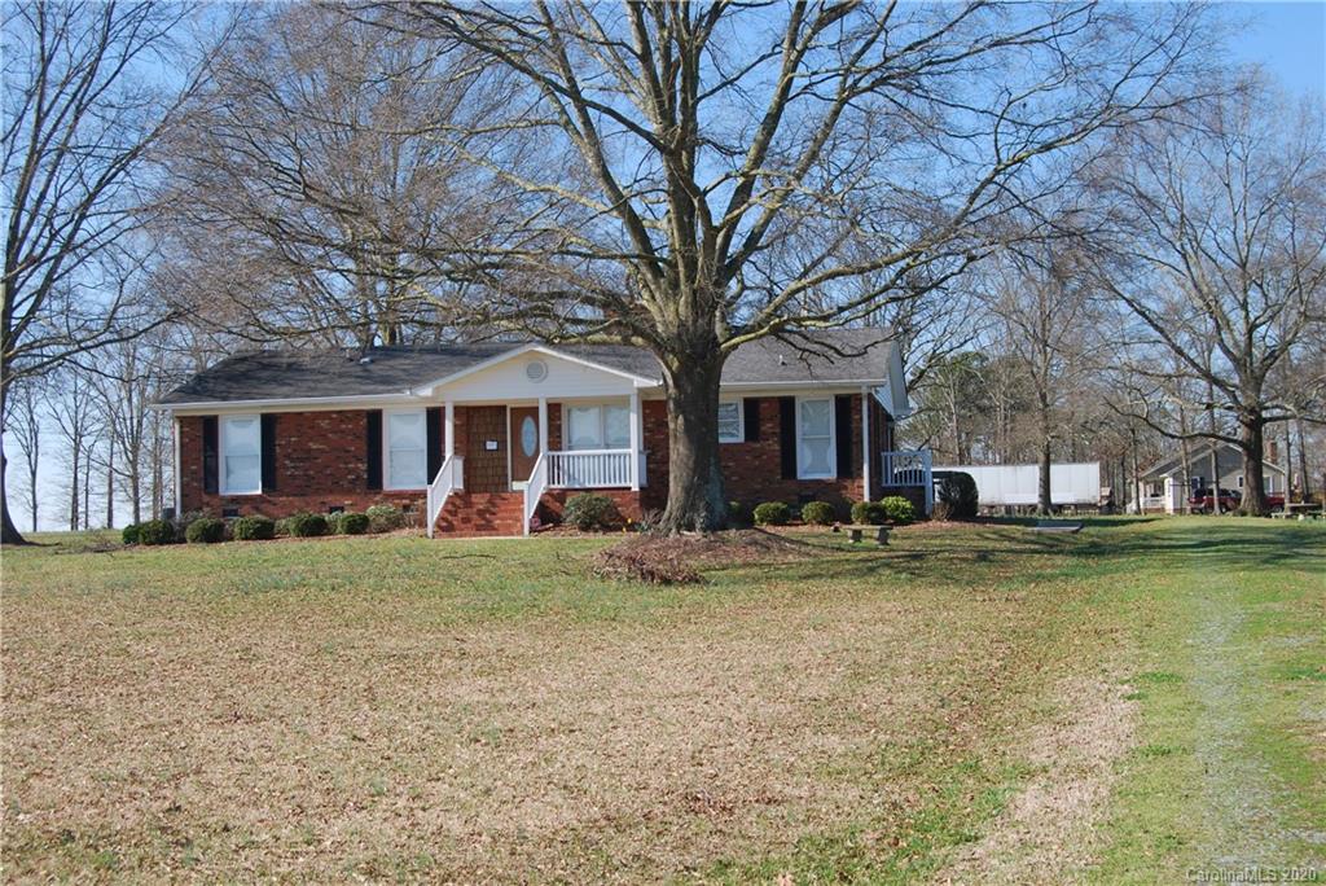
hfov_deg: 38.9
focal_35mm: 51
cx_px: 663
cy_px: 443
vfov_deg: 26.5
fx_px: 1879
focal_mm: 34
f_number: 8
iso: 100
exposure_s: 1/125
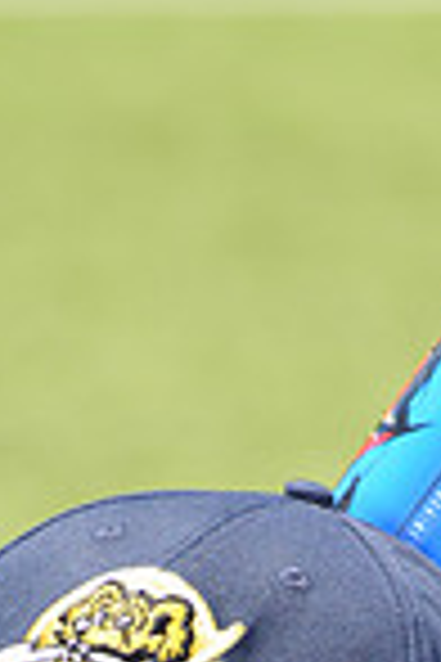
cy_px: 1031
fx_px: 14460
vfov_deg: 2.6
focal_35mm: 787
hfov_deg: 1.7
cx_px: 124
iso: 250
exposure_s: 1/250
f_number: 11
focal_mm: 200
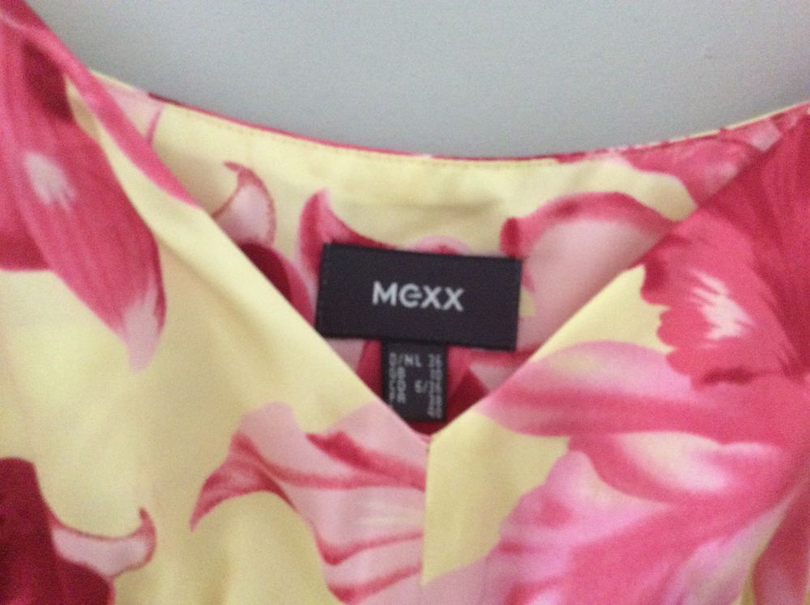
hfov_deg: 56.9
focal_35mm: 32
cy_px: 302
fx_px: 748
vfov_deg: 44.1
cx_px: 405
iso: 320
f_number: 2.4
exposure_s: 1/17
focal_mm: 3.3
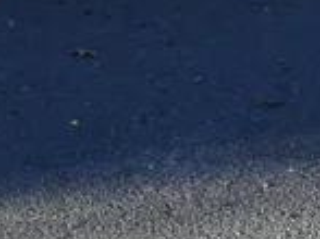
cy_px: 537
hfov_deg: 9.2
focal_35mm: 209
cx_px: 477
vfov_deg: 6.8
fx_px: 1930
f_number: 6.3
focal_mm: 15
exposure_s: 1/250
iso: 200
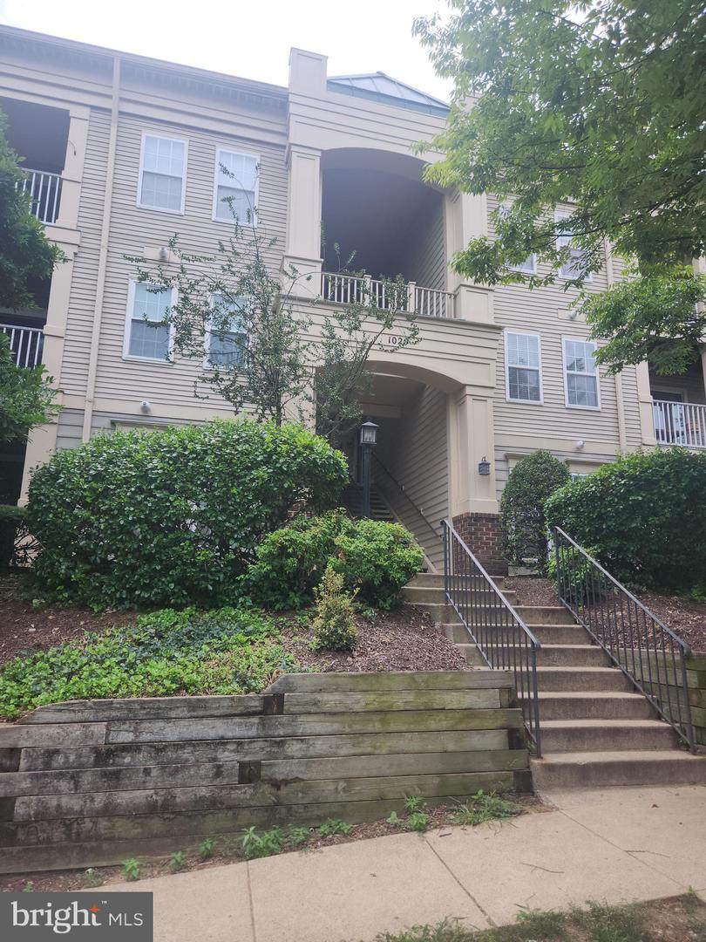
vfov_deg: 73.9
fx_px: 625
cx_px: 353
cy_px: 471
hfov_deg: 58.9
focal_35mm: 23
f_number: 1.8
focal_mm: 5.4
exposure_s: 1/997
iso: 20
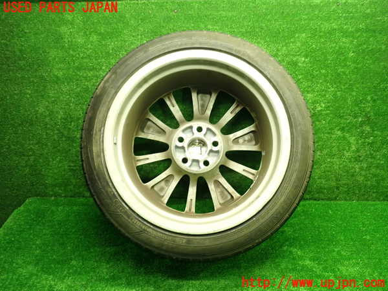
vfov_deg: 46.8
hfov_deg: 60.0
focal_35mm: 30
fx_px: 336
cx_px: 194
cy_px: 146
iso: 320
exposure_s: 1/30
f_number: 2.3
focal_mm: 5.4
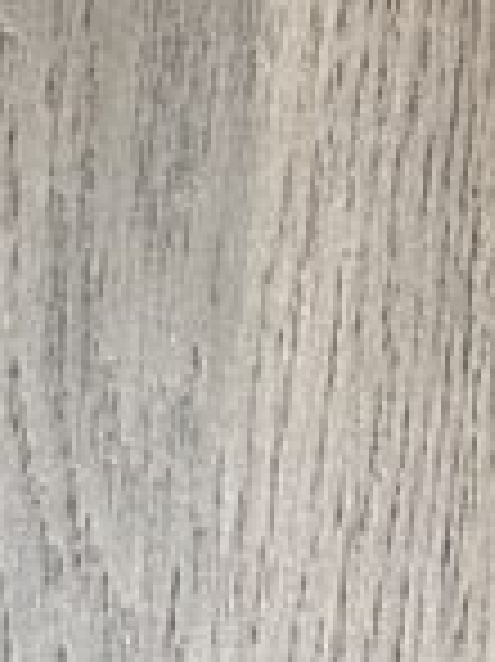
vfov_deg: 9.2
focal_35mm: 167
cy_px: 2049
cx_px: 27
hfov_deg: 8.8
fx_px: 3189
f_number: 1.78
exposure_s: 1/50
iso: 125
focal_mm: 6.86
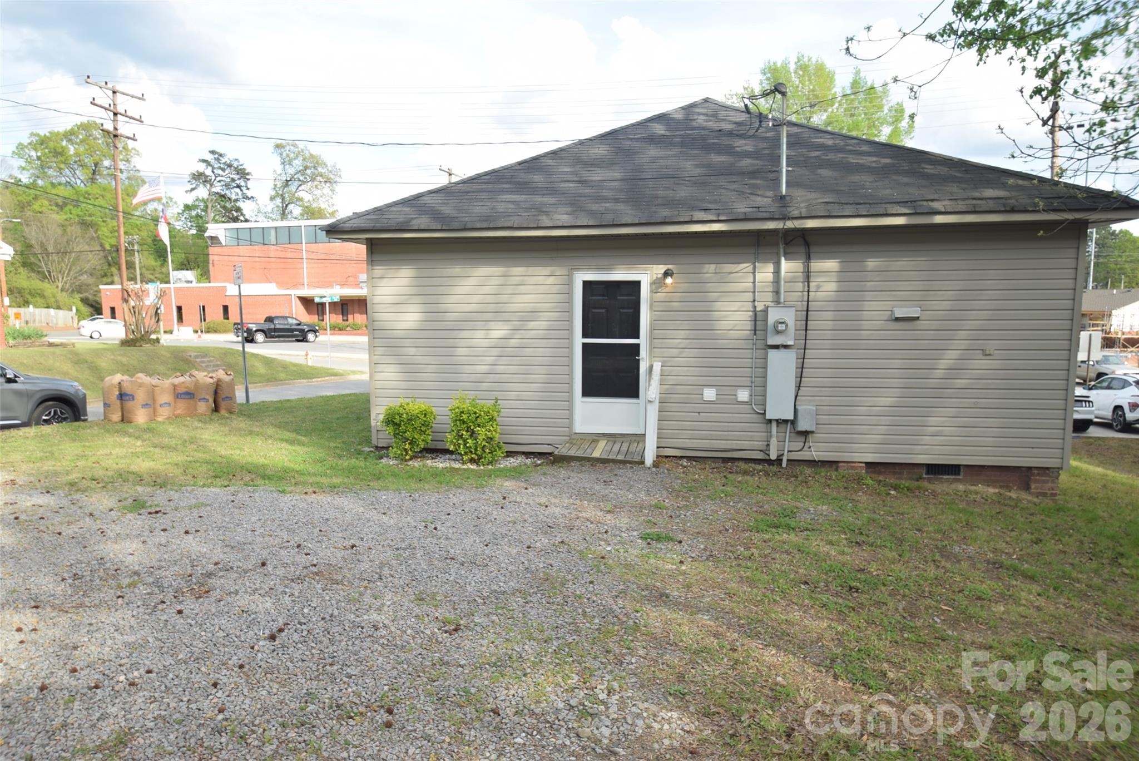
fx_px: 760
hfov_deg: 73.7
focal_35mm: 24
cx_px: 570
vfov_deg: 53.2
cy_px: 380
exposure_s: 1/160
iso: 100
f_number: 6.3
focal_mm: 16
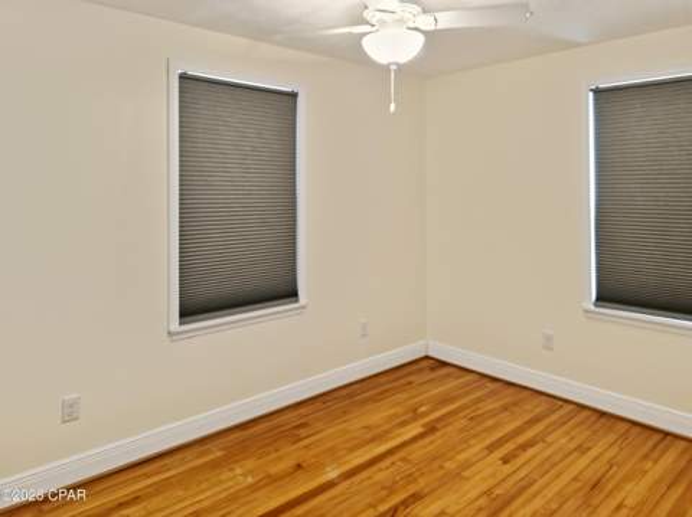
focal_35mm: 23
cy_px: 258
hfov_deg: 74.0
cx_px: 346
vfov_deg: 58.8
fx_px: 459
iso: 100
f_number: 1.7
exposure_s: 1/60
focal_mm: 6.3
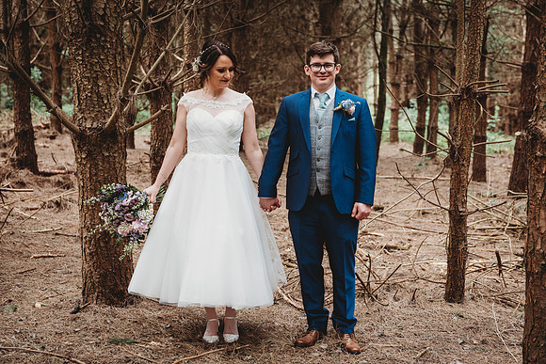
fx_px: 834
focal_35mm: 55
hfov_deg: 36.2
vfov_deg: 24.6
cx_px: 273
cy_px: 182
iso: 640
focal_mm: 55
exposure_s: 1/200
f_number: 3.5
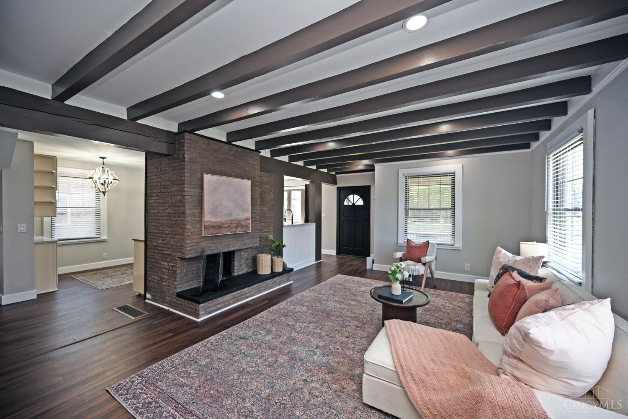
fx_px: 244
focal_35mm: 14
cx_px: 314
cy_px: 210
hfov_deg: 104.3
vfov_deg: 81.2
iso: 200
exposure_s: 1/80
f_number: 4.5
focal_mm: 14
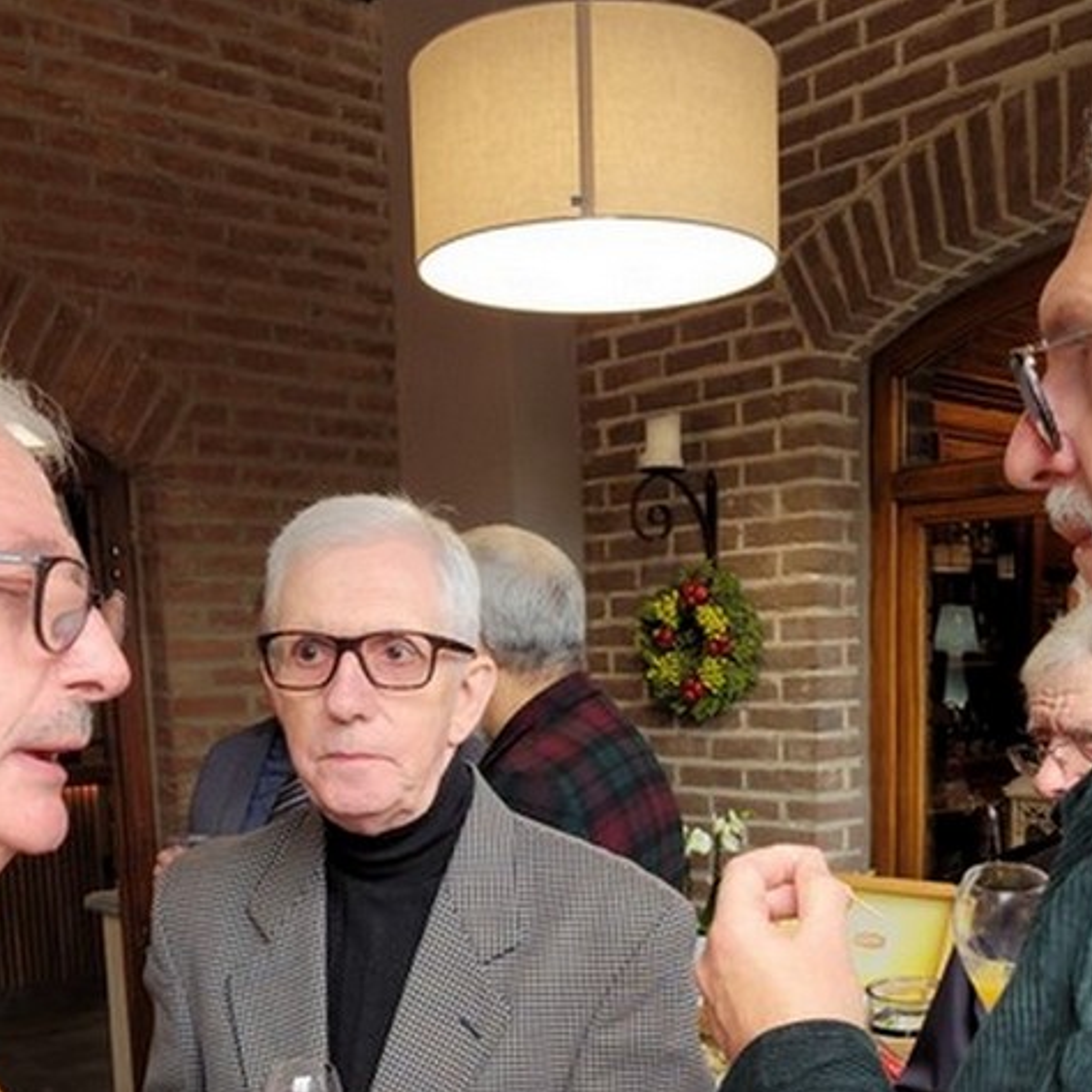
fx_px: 1106
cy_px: 551
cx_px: 605
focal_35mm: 31
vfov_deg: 52.5
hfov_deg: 52.4
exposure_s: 1/100
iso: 80
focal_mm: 5.4
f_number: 1.8
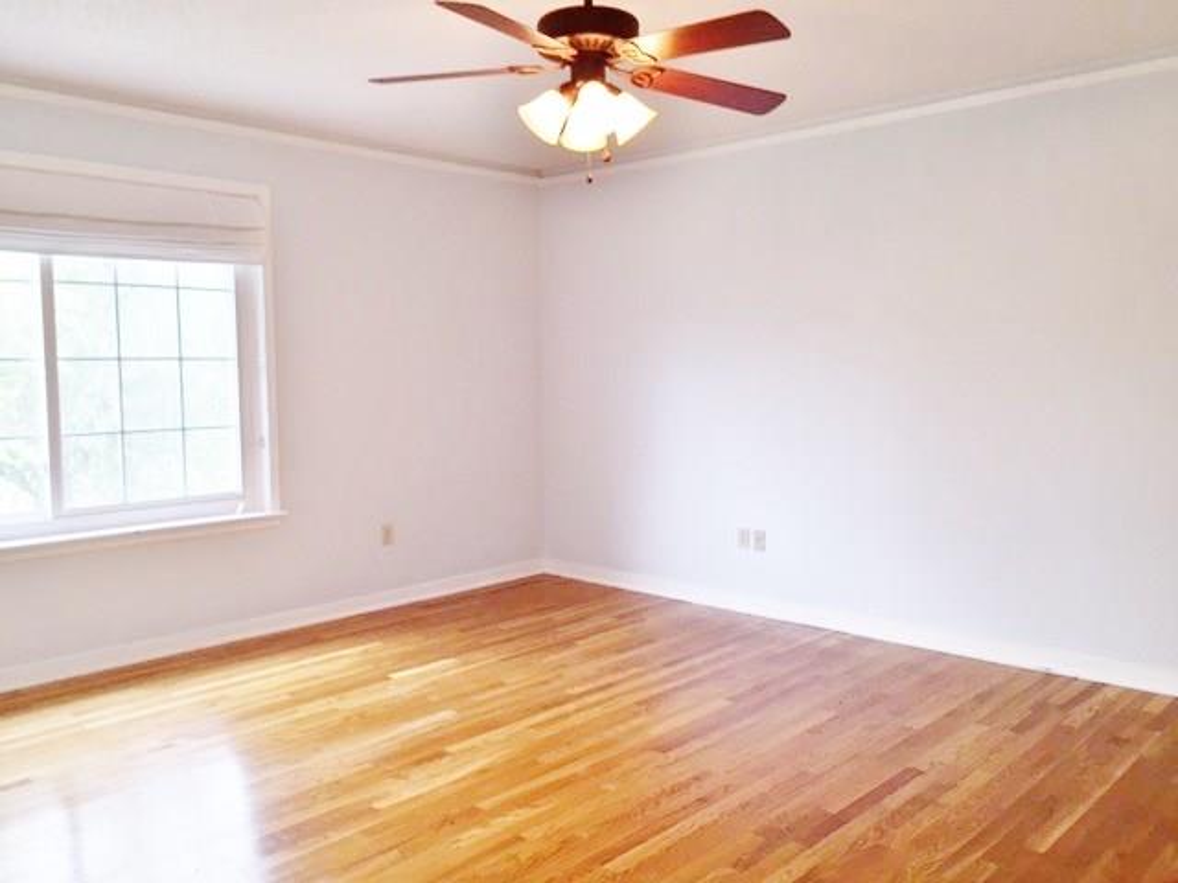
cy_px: 442
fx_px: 987
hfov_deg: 61.7
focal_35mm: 29
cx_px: 589
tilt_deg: -2.9
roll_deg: +0.2
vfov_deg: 48.2
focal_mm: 4.15
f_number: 2.2
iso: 40
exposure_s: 1/30
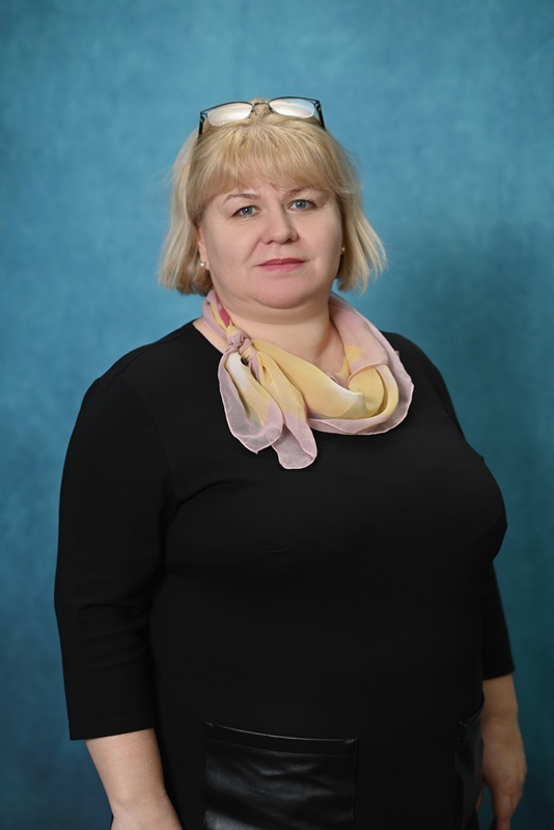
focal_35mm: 85
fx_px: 1960
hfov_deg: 16.1
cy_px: 415
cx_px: 277
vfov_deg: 23.9
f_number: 2.8
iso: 250
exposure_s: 1/200
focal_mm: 85
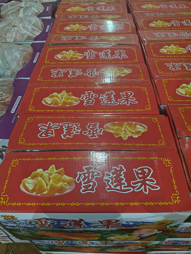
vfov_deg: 67.3
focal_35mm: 26
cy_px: 127
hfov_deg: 53.1
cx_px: 96
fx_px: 191
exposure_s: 1/25
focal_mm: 4.84
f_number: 1.8
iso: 1000
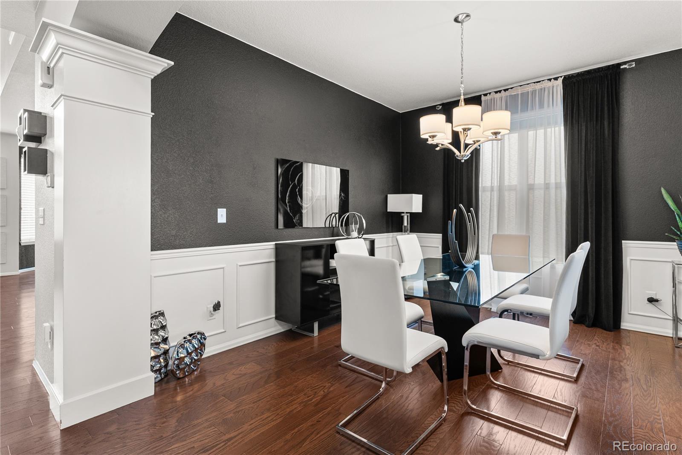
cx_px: 341
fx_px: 322
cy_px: 228
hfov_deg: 93.3
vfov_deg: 70.5
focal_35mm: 17
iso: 100
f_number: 7.1
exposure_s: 1/1.67
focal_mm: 17
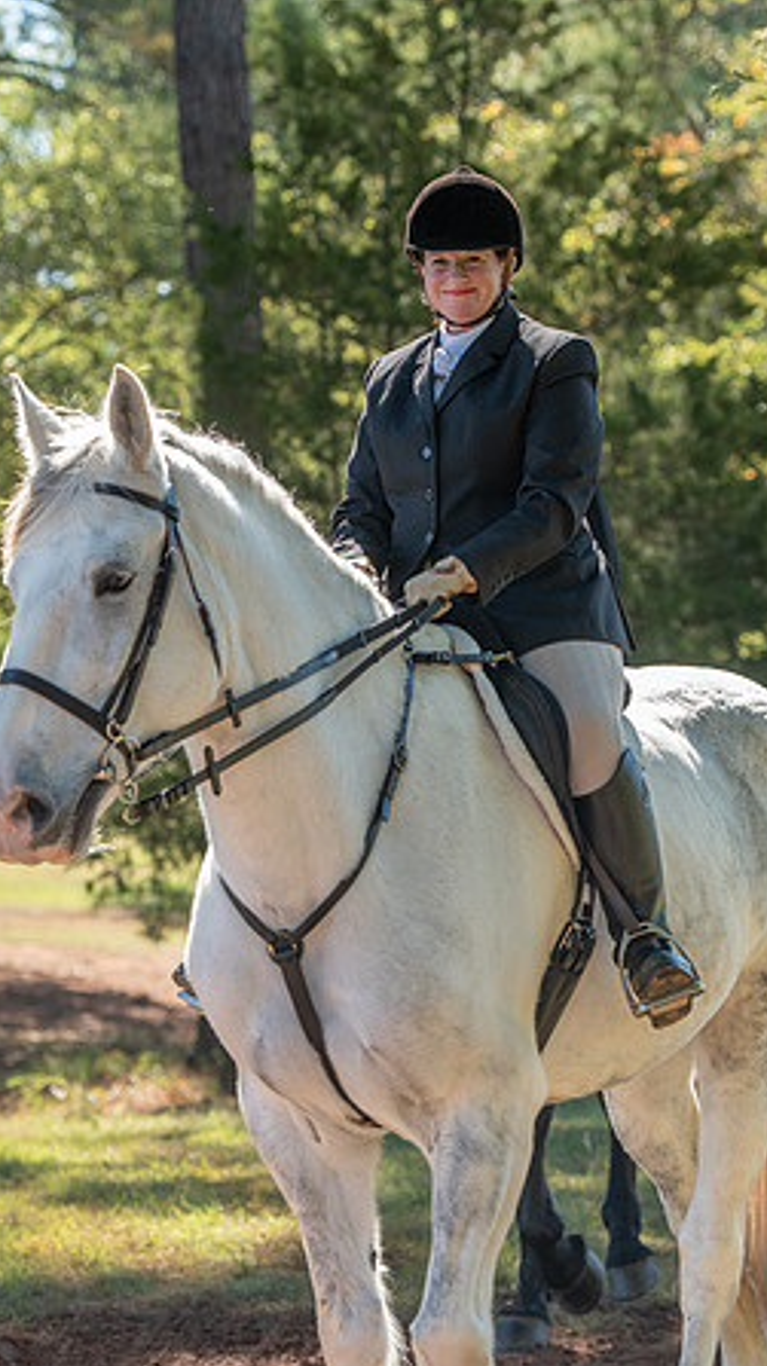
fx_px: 5612
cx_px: 409
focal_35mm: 155
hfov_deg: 7.8
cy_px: 685
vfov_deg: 13.9
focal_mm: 98
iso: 280
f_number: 4
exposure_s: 1/320
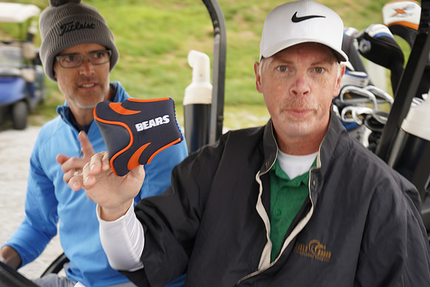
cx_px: 215
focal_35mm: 49
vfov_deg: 27.5
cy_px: 144
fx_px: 585
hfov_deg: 40.3
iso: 160
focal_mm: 49
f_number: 5.6
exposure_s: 1/80
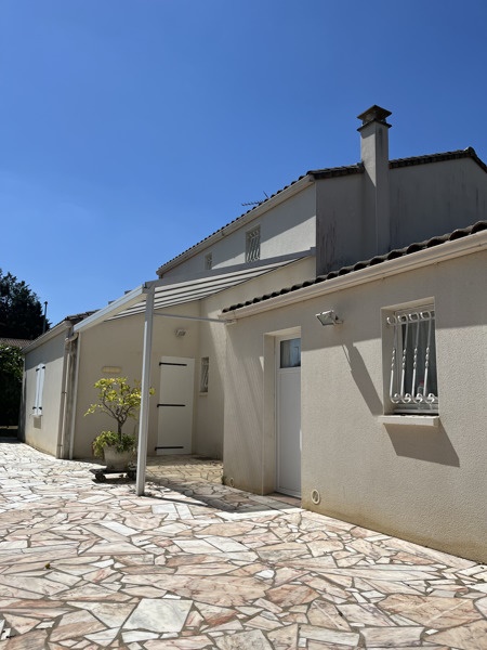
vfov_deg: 67.3
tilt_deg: +9.1
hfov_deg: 53.1
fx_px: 488
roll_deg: -0.2
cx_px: 244
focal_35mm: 26
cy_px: 325
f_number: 1.6
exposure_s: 1/7353
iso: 50
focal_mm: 5.1
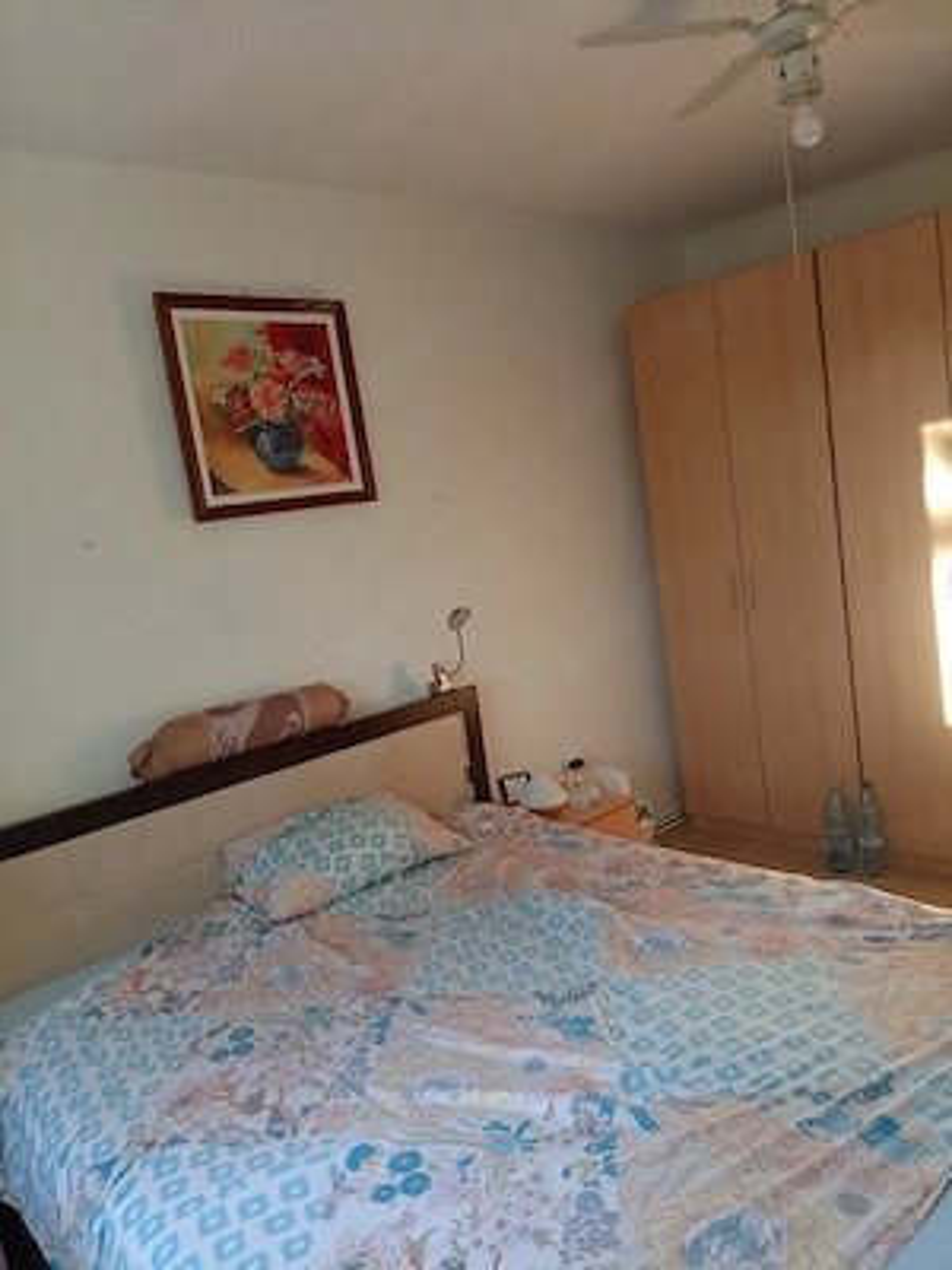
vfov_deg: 67.3
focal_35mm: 26
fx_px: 953
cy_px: 635
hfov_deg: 53.1
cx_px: 476
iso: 149
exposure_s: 1/33.4
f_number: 1.8
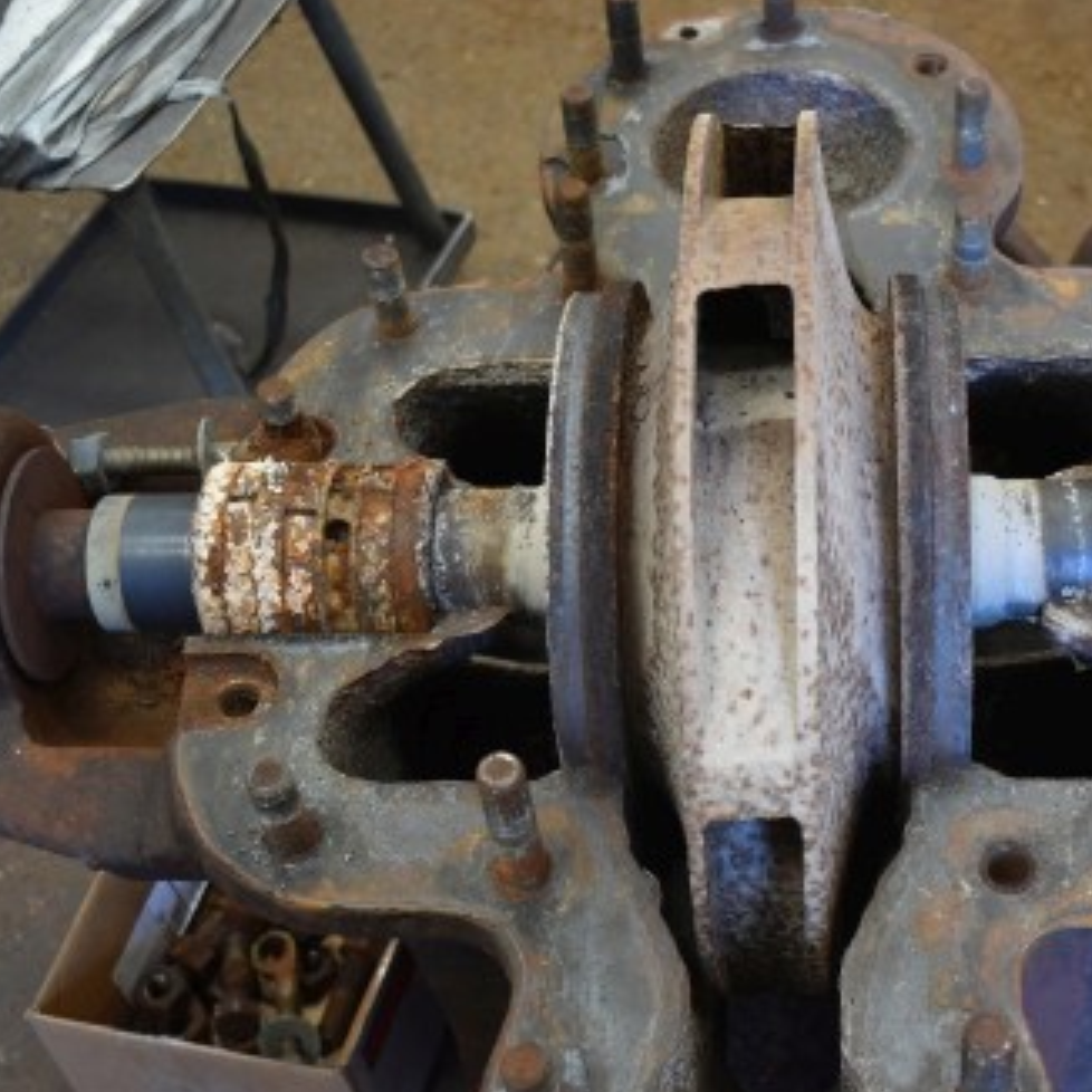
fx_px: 2022
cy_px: 549
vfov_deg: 30.2
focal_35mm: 57
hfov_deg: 29.9
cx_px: 757
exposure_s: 1/125
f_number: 4.2
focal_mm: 29
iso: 1000
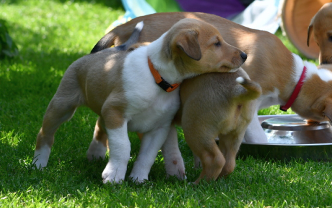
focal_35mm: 240
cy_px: 83
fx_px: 2172
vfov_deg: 5.5
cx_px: 231
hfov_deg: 8.7
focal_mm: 100
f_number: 7.1
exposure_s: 1/250
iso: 200
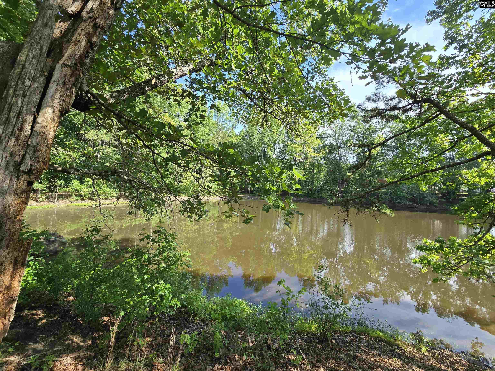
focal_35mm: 13
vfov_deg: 89.9
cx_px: 248
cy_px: 186
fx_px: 186
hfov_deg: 106.2
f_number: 2.2
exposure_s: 1/668
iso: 50
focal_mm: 2.2
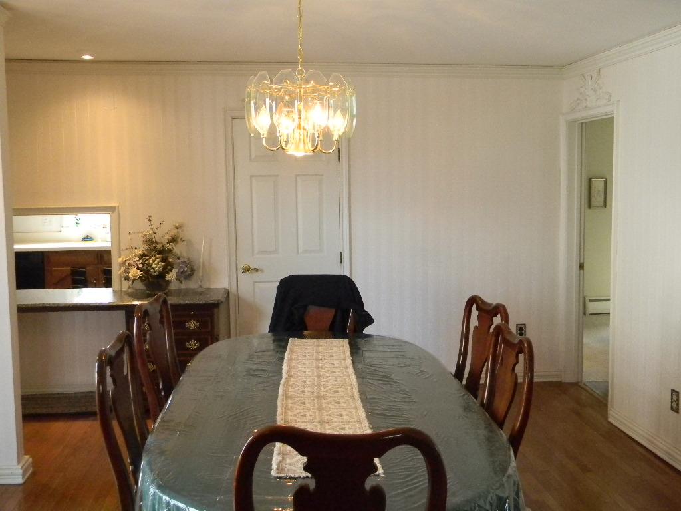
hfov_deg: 51.4
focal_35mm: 36
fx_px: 708
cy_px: 256
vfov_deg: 39.7
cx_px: 340
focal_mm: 6.4
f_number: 3.7
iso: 200
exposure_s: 1/14.8
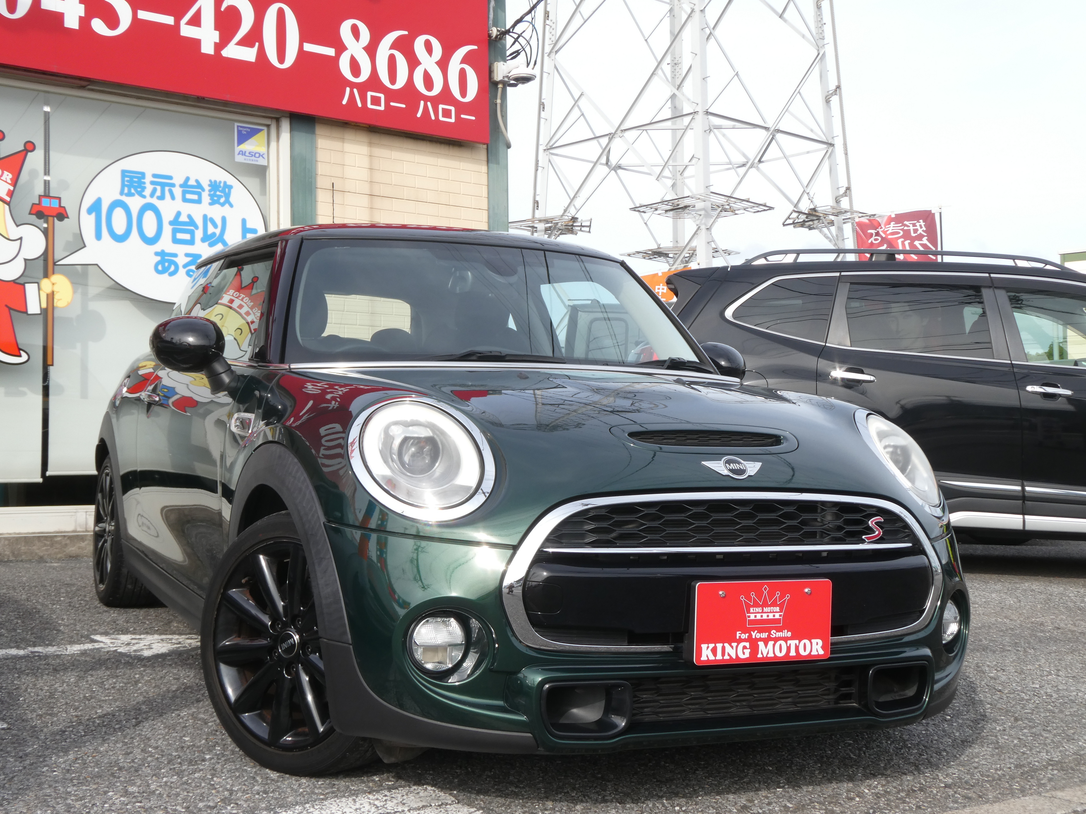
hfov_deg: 42.9
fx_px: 1380
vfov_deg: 32.9
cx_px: 543
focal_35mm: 44
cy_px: 407
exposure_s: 1/160
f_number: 5.6
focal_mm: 7.8
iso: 80
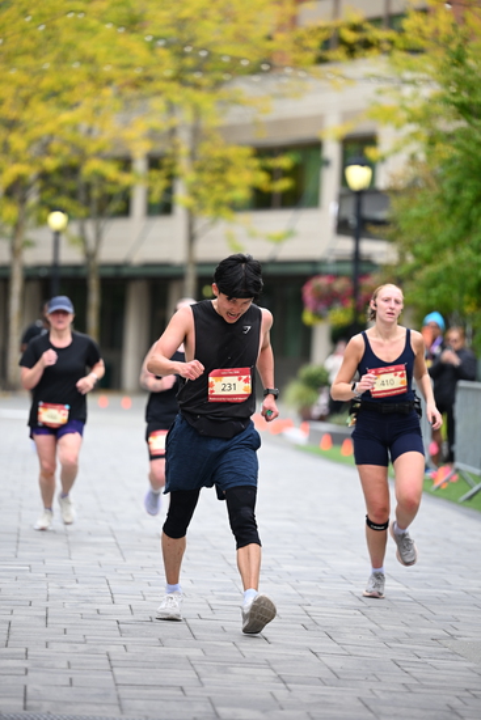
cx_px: 240
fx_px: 3104
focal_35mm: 155
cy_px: 360
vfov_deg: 13.2
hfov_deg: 8.9
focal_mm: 155
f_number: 2.8
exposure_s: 1/2000
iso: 640
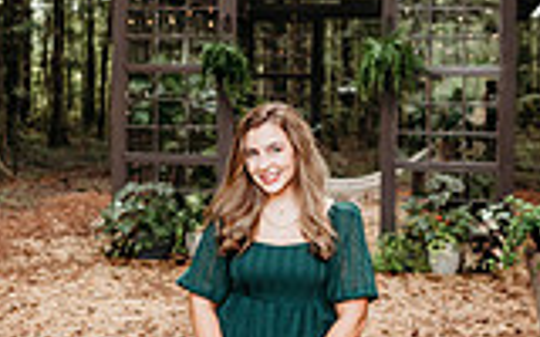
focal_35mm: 69
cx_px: 277
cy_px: 84
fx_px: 1015
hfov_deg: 29.8
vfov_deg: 18.7
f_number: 2.2
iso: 320
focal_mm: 24
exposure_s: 1/250
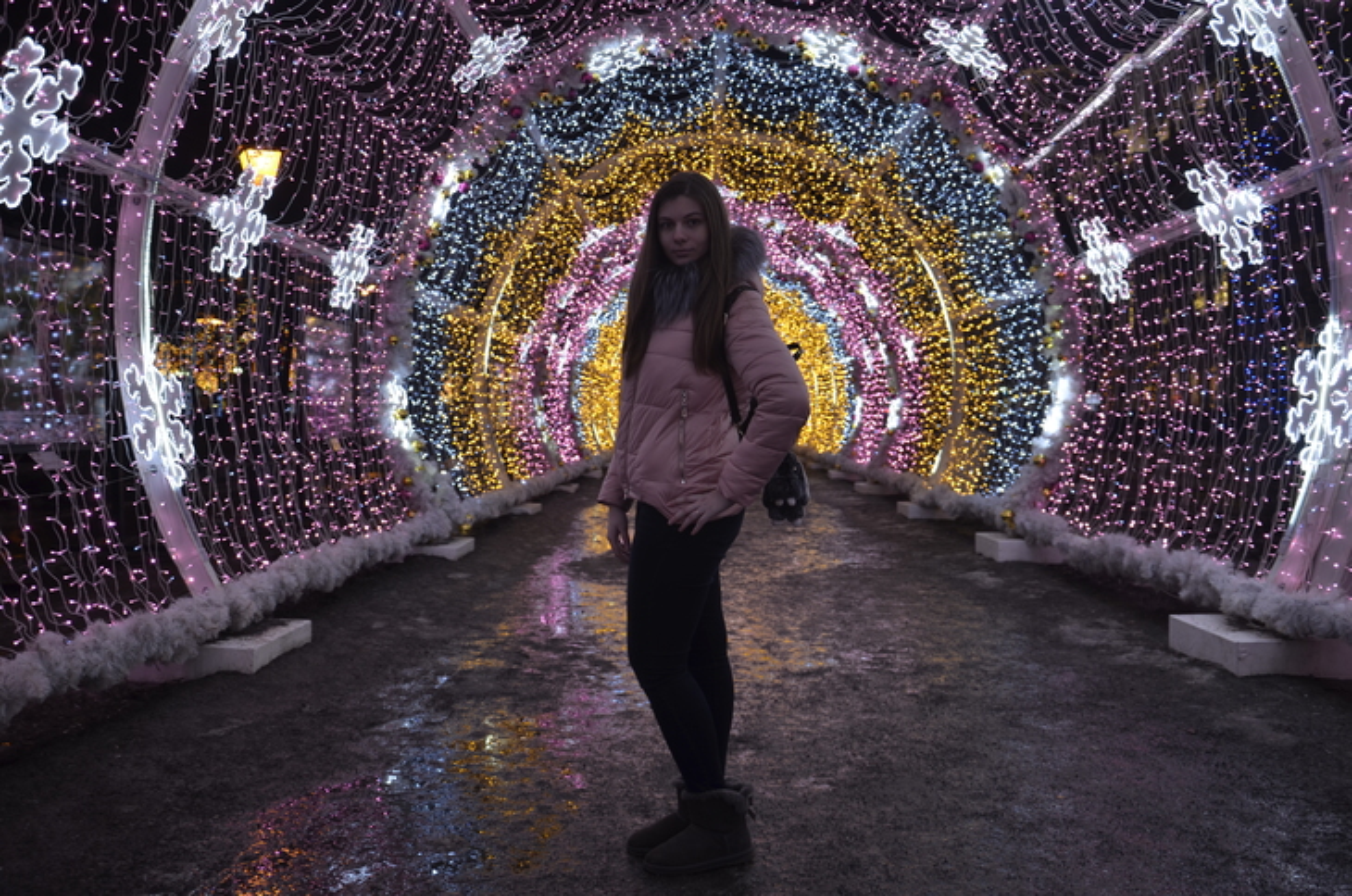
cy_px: 448
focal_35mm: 32
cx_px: 676
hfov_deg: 59.6
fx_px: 1181
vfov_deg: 41.6
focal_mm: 21
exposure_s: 1/20
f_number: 3.8
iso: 100
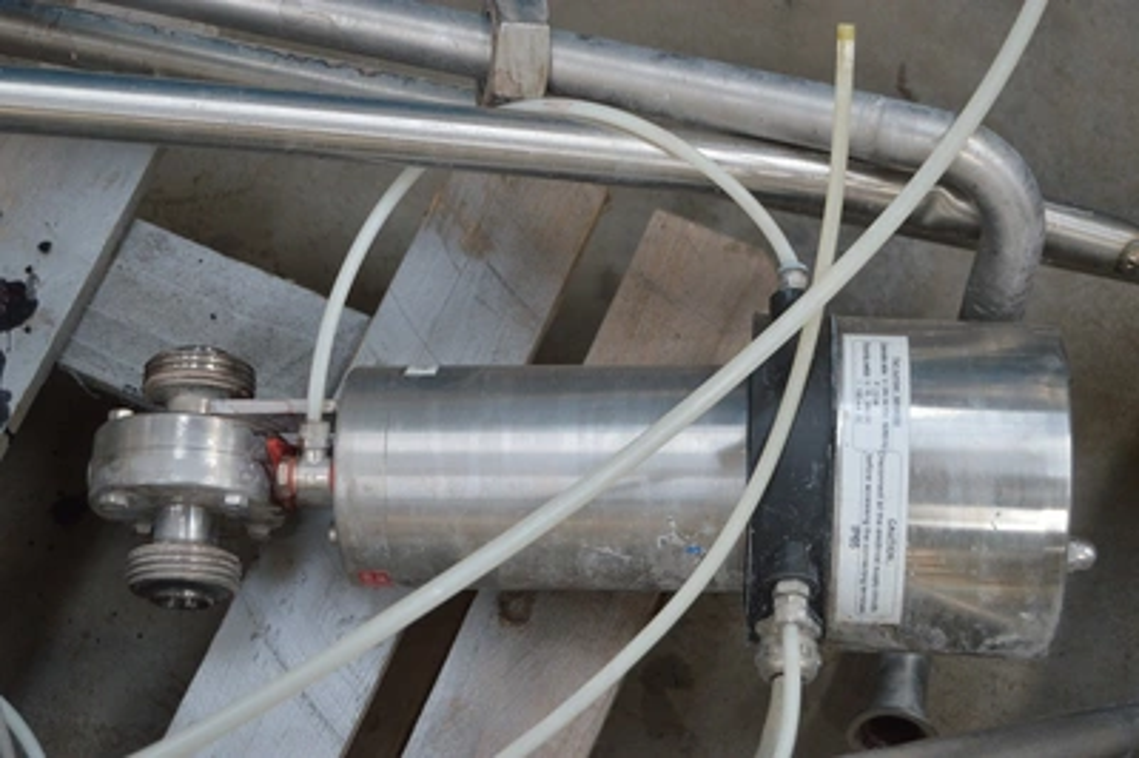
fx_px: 2181
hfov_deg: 29.3
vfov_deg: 19.7
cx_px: 570
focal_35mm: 69
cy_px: 379
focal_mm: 46
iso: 800
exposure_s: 1/40
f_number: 5.3
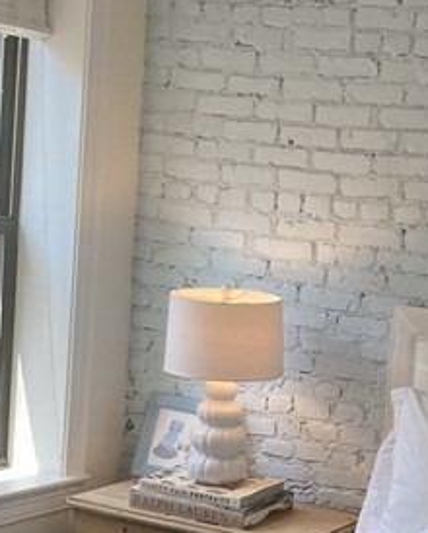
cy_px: 432
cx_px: 409
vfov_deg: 18.6
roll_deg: -5.5
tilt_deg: -9.4
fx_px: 1611
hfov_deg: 14.9
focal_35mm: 102
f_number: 1.8
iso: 40
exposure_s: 1/120
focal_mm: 3.99
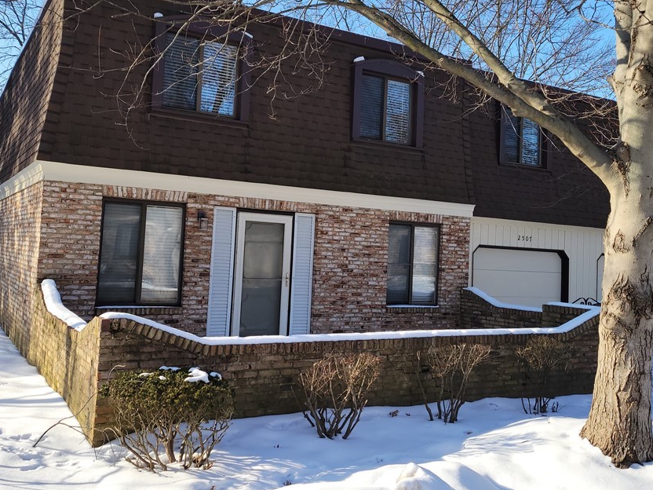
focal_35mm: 32
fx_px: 604
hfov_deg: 56.8
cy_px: 212
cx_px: 332
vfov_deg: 44.1
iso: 40
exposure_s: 1/1325
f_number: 1.8
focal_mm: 5.4
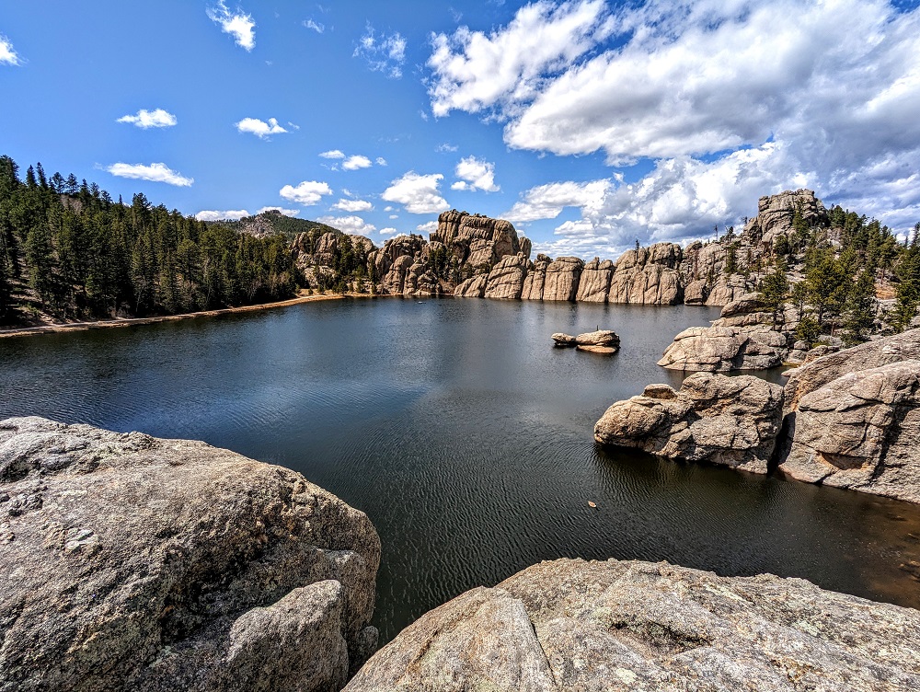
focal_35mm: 16
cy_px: 346
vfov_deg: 78.2
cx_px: 460
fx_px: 426
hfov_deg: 94.4
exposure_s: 1/2299
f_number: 2.2
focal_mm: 2.35
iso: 51
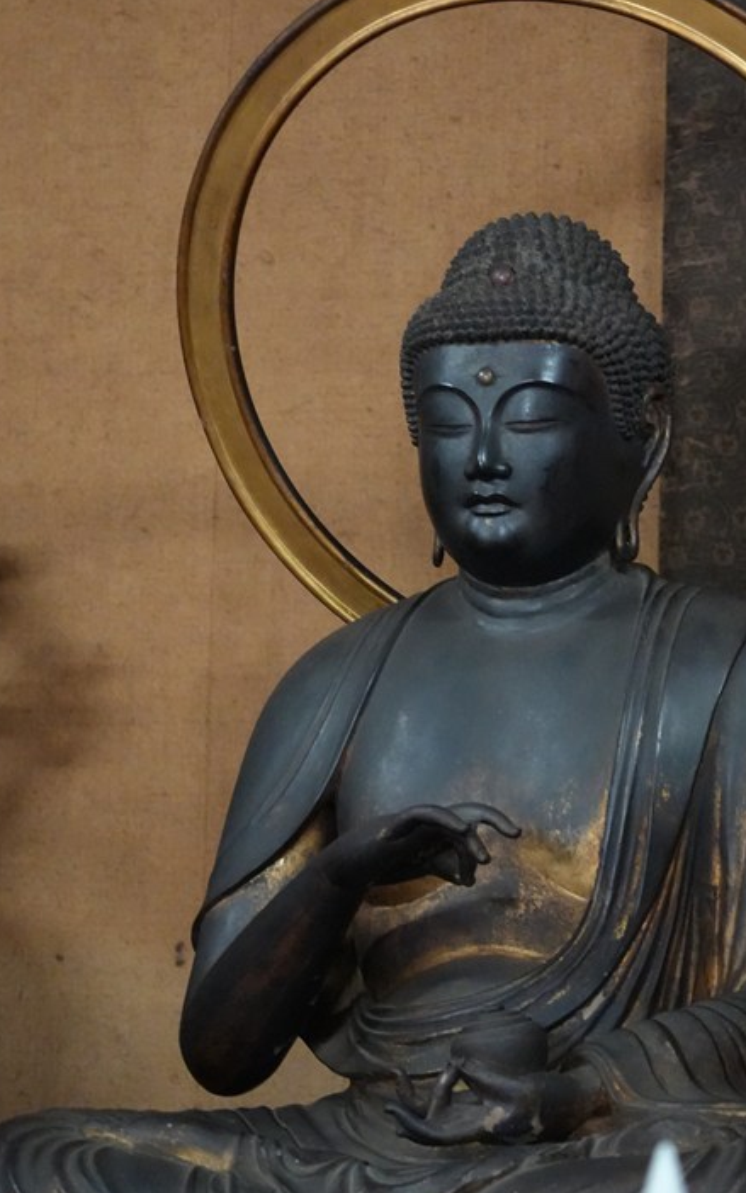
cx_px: 459
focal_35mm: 156
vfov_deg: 13.4
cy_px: 639
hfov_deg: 8.4
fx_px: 5073
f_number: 4
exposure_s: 1/100
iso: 12800
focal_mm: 105
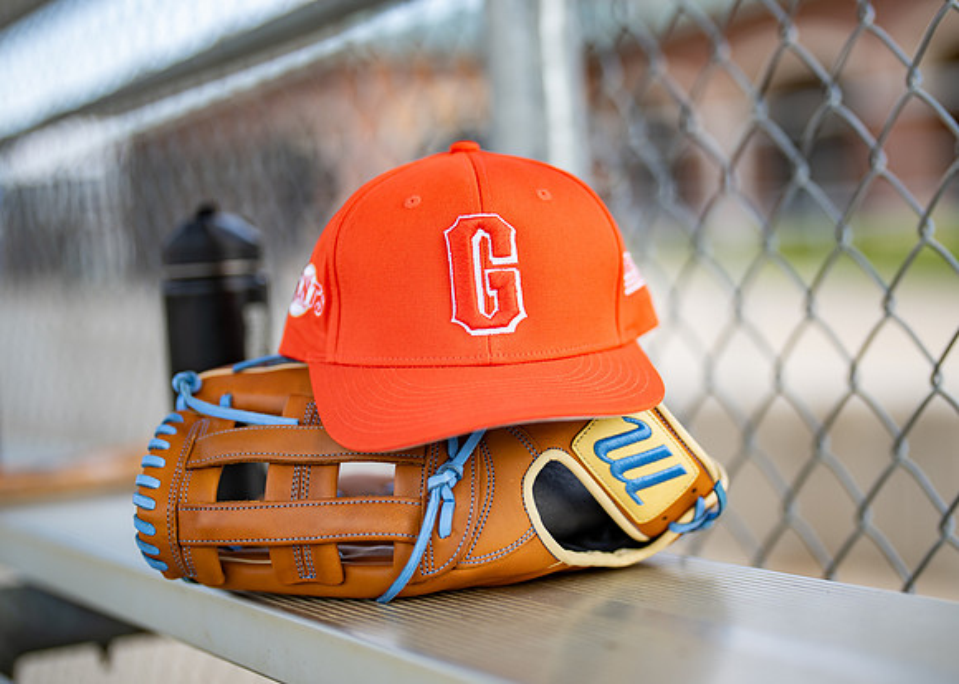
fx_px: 1755
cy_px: 370
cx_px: 542
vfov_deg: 22.1
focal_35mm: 64
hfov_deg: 30.5
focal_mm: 50
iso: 100
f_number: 1.2
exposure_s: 1/1250
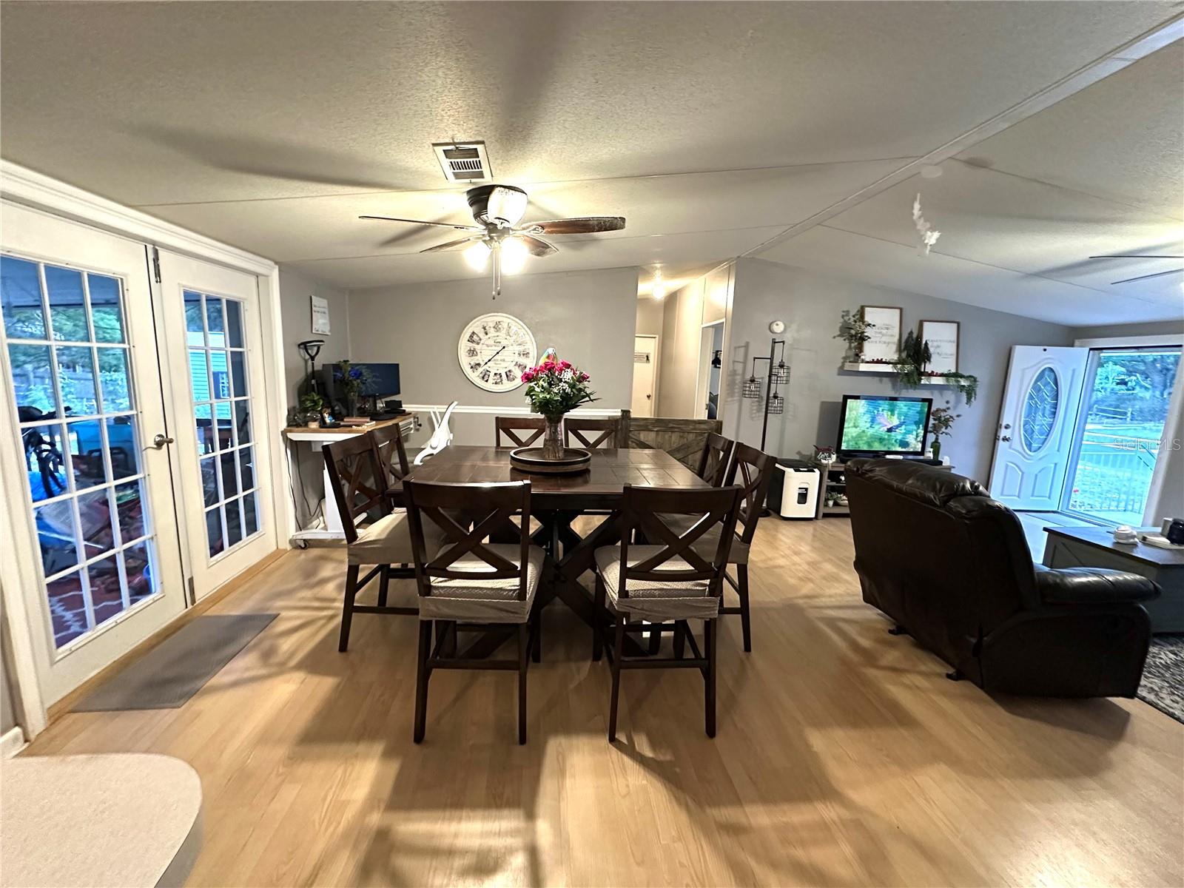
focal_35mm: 14
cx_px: 592
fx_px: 479
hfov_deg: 102.1
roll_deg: -3.0
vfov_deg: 85.7
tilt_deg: -8.2
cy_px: 444
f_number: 2.2
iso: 800
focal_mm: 2.22
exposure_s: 1/60
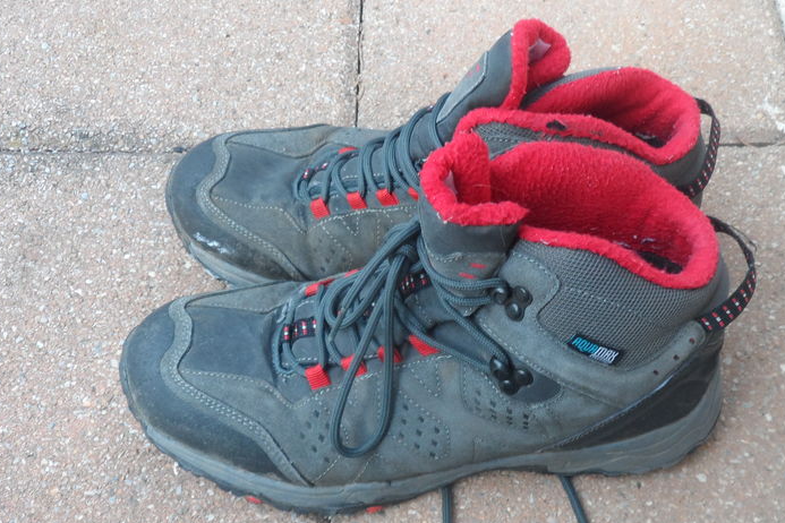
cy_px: 316
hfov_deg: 46.1
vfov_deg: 31.8
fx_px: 916
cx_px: 477
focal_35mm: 42
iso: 120
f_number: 3.1
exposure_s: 1/30
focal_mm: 4.9
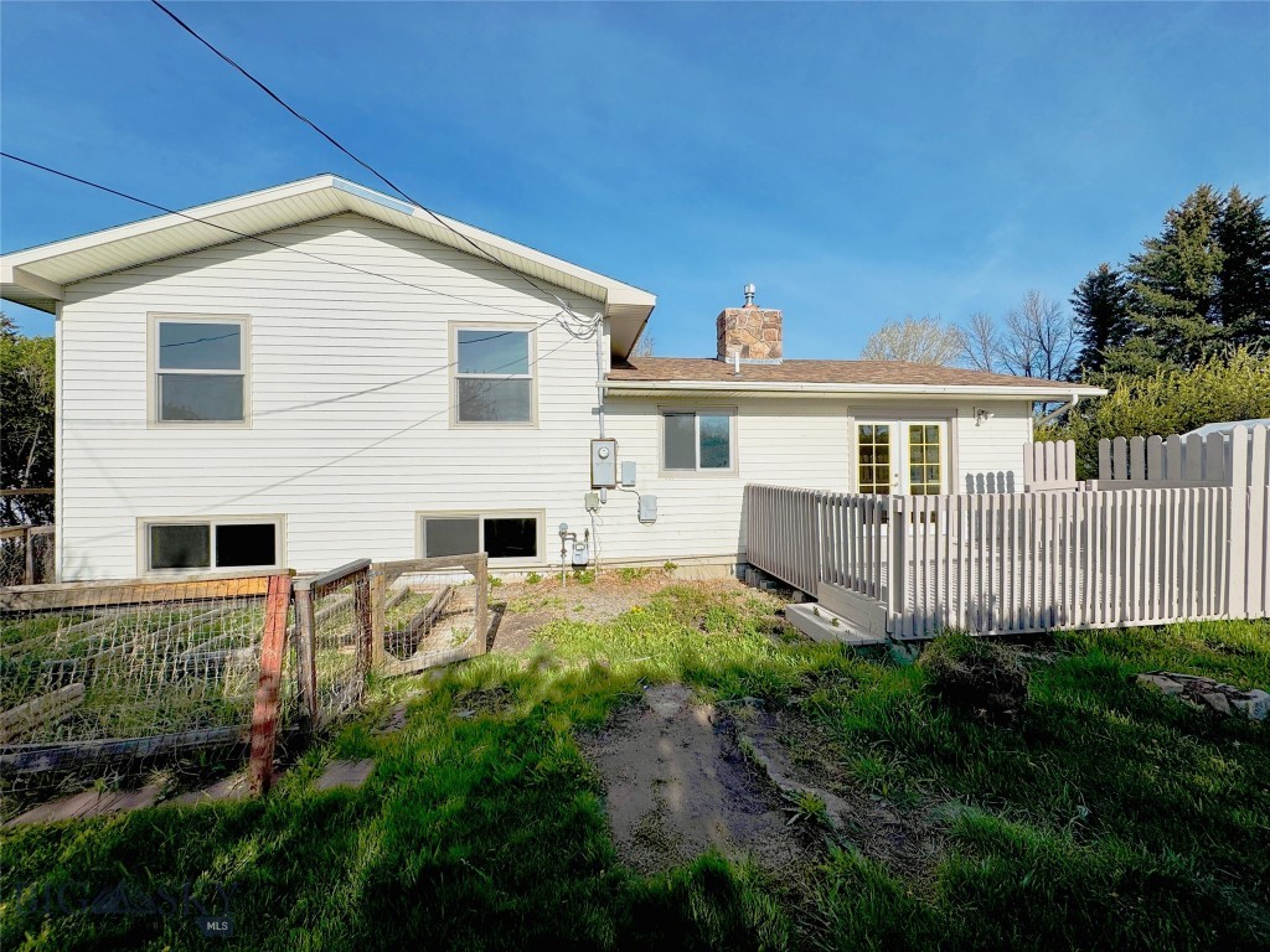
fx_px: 514
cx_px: 635
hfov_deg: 102.1
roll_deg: +0.7
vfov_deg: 85.7
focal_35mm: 14
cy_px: 476
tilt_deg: +0.7
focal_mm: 2.22
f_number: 2.2
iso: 32
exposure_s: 1/4630
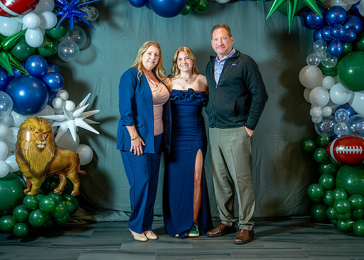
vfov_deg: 26.2
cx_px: 197
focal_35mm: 54
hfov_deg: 36.1
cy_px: 130
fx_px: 558
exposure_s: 1/400
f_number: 1.2
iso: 1250
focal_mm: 50
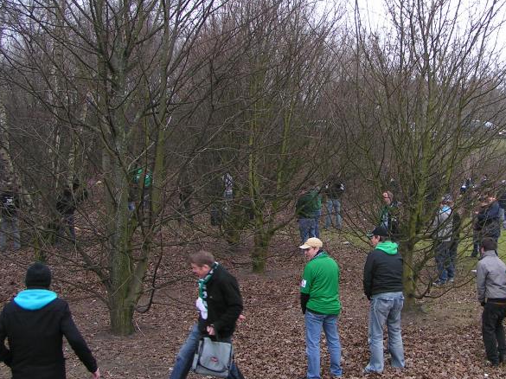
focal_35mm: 52
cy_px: 170
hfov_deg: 36.5
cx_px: 332
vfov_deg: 28.0
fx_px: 760
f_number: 4.5
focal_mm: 5.8
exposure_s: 1/100
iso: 50
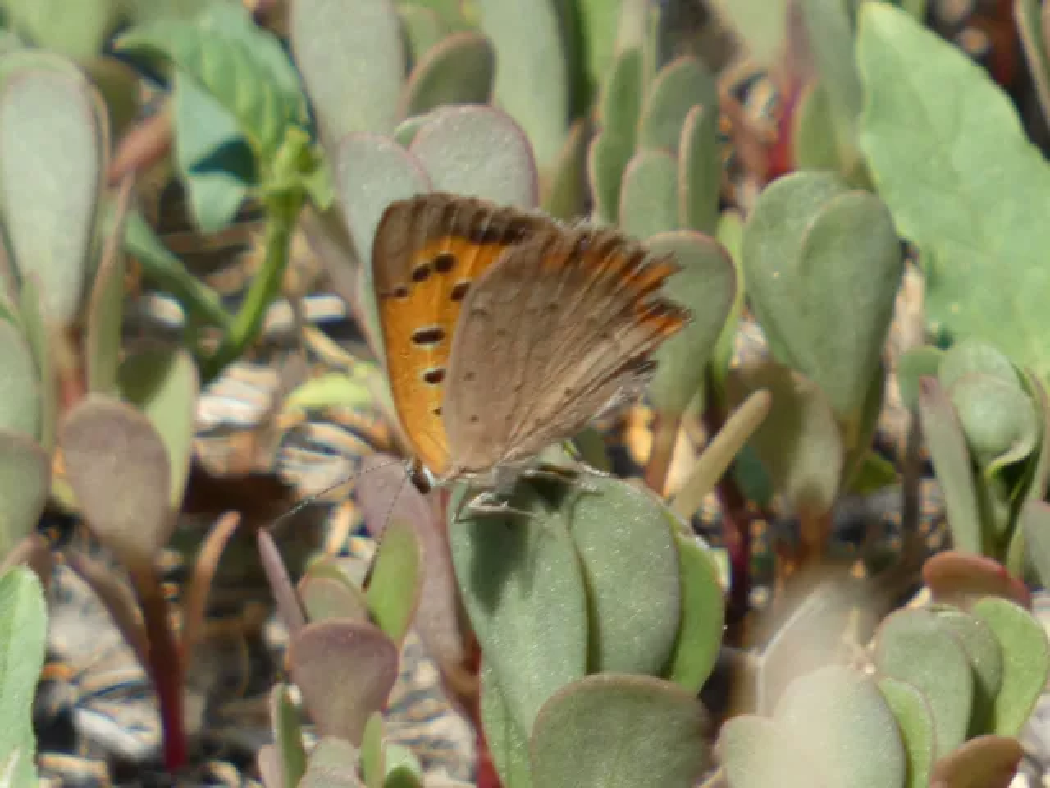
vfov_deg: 1.2
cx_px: 525
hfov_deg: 1.7
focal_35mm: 1200
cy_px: 394
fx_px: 36399
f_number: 5.9
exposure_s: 1/400
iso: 80
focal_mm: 215
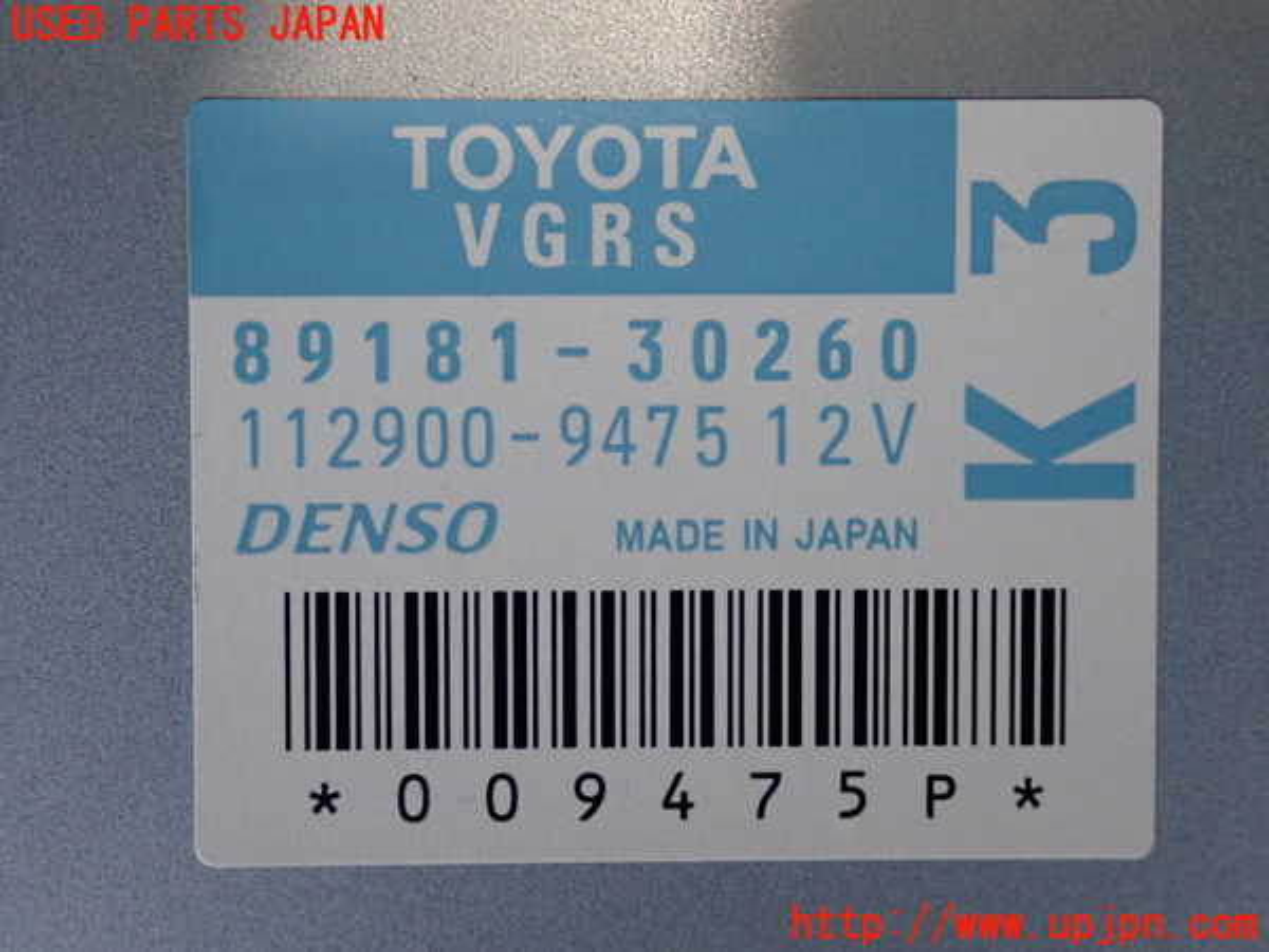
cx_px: 634
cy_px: 476
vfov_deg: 23.7
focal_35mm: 62
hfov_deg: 31.2
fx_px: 2273
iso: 640
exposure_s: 1/60
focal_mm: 11.09
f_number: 3.6
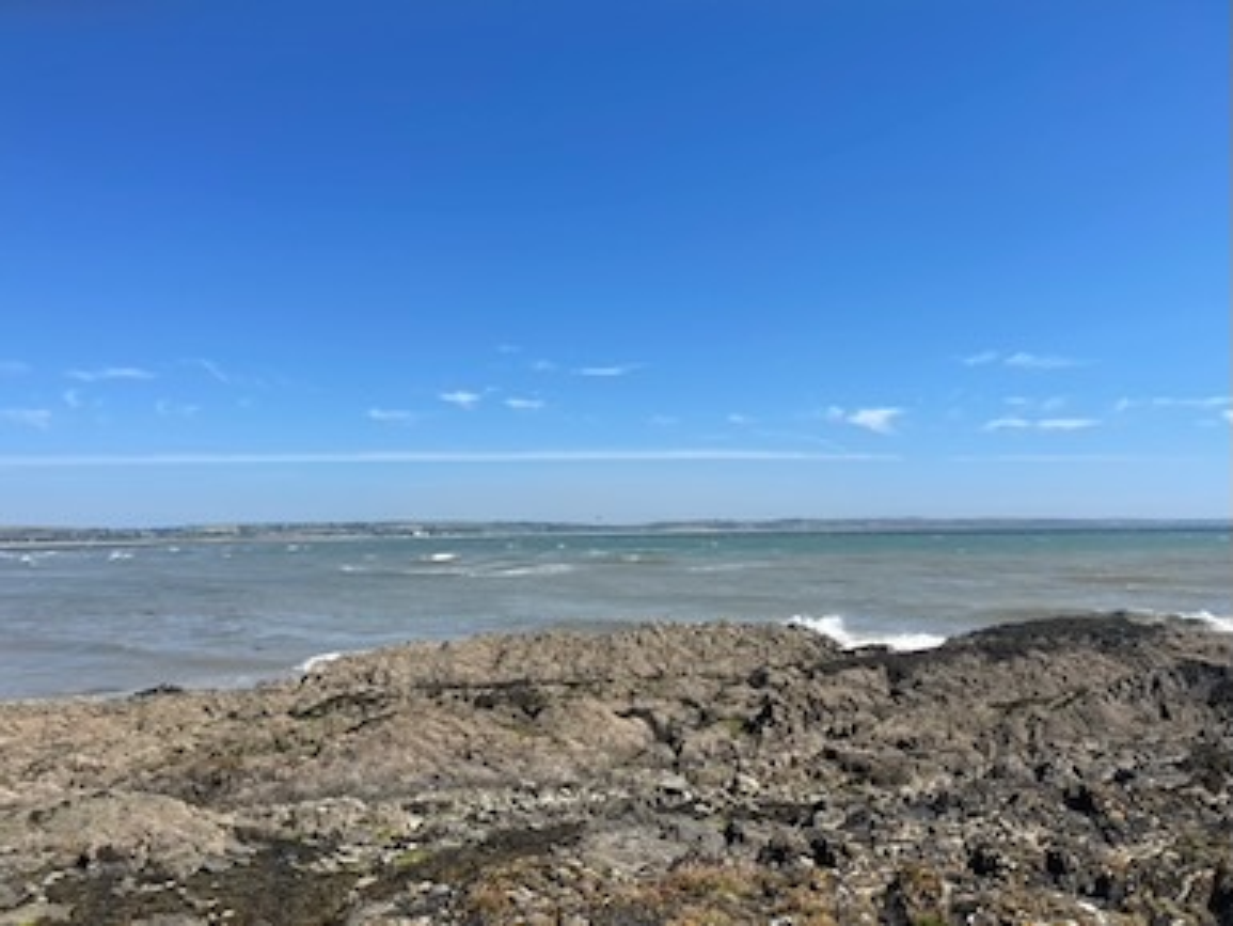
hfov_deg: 69.4
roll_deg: +1.4
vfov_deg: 54.9
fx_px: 891
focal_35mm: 25
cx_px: 616
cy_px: 463
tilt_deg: +2.3
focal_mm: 5.1
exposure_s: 1/4525
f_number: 1.6
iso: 32
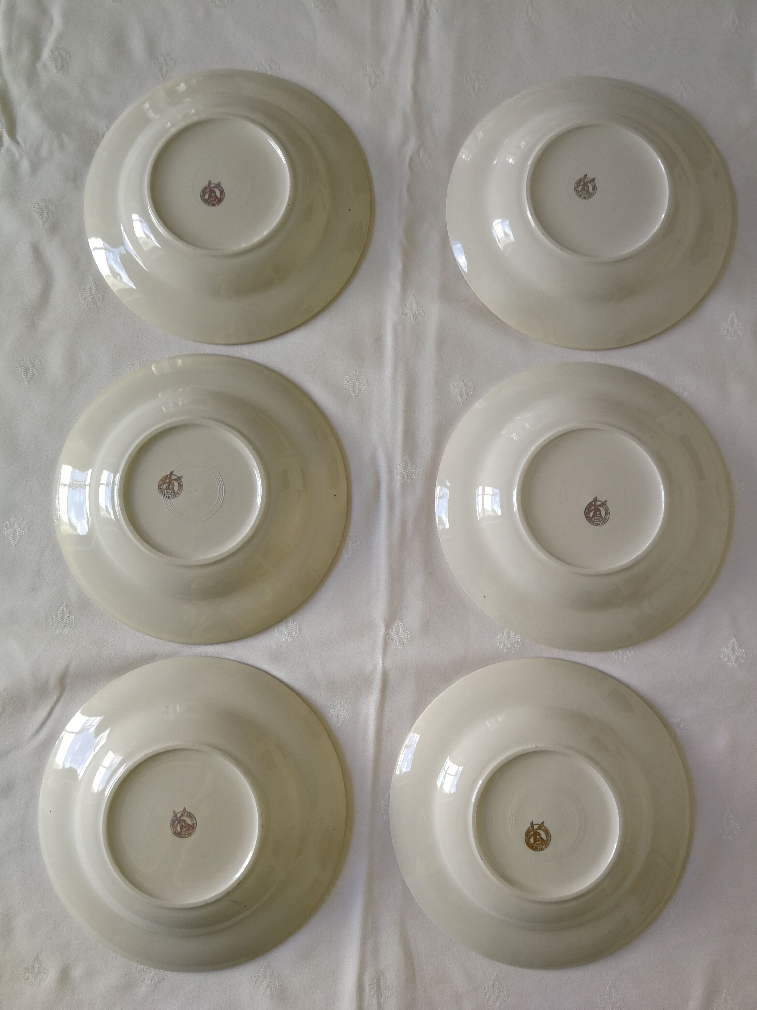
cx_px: 378
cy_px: 505
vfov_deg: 65.3
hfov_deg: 51.4
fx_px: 787
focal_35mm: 27
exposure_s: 1/50
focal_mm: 3.95
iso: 64
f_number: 2.2
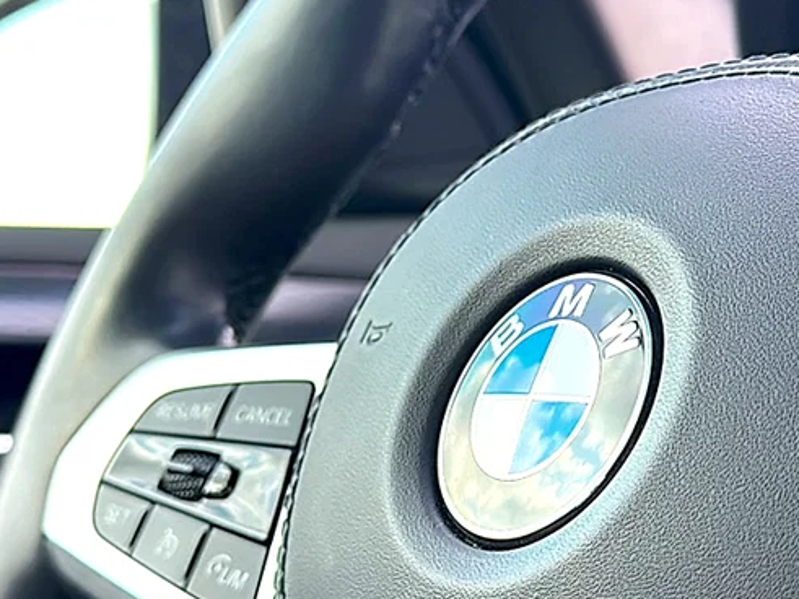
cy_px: 325
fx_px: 1315
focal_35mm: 57
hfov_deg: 33.7
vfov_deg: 25.6
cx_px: 477
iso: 100
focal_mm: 6.86
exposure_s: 1/234
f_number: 1.78
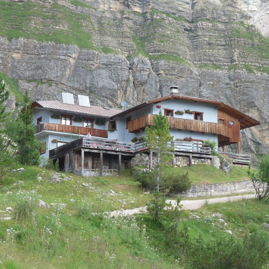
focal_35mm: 79
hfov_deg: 21.9
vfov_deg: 21.9
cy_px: 134
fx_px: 695
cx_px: 128
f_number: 4
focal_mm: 6.6
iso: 100
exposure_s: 1/160
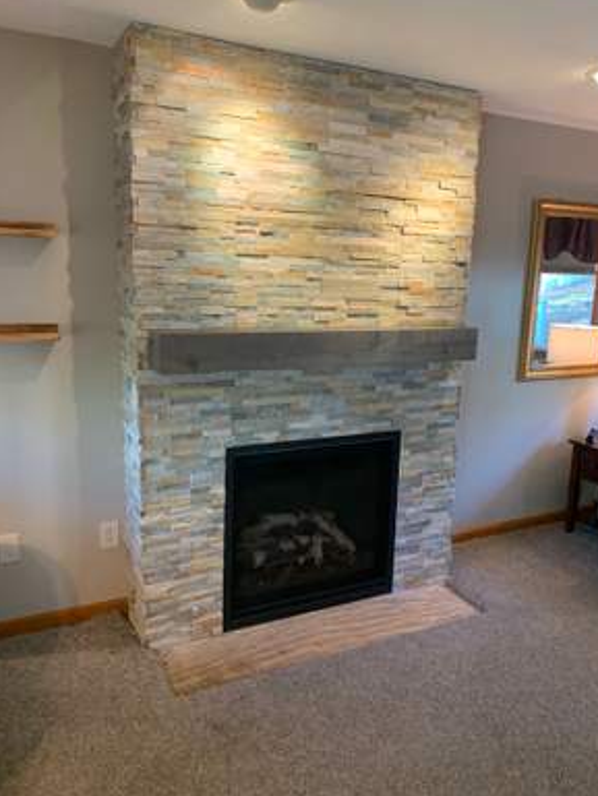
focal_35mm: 27
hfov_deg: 51.4
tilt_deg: -10.6
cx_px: 302
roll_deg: -3.0
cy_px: 387
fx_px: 622
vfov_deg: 65.3
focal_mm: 4.25
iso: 160
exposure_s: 1/60
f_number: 1.8
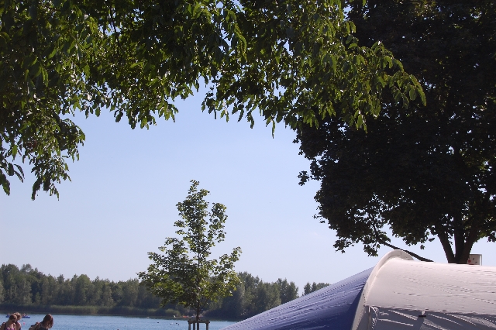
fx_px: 1136
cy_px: 165
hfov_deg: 24.6
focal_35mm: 82
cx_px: 248
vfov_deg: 16.5
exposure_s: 1/400
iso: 200
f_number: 10
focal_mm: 55
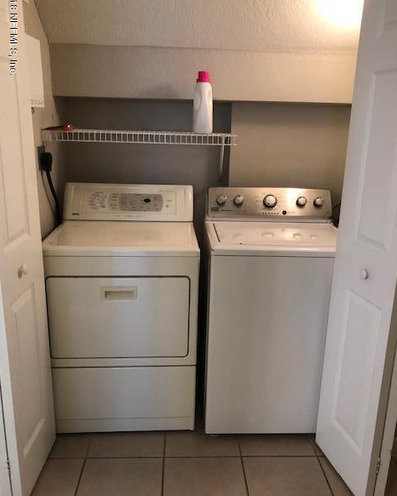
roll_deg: +0.0
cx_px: 201
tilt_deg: -14.4
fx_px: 441
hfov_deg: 48.5
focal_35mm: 30
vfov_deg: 58.8
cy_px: 247
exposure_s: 1/15
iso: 80
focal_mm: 3.99
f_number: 1.8
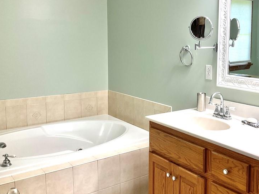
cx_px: 175
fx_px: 307
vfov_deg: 35.0
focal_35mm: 41
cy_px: 79
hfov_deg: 45.0
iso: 50
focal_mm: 3
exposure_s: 1/60
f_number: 1.8
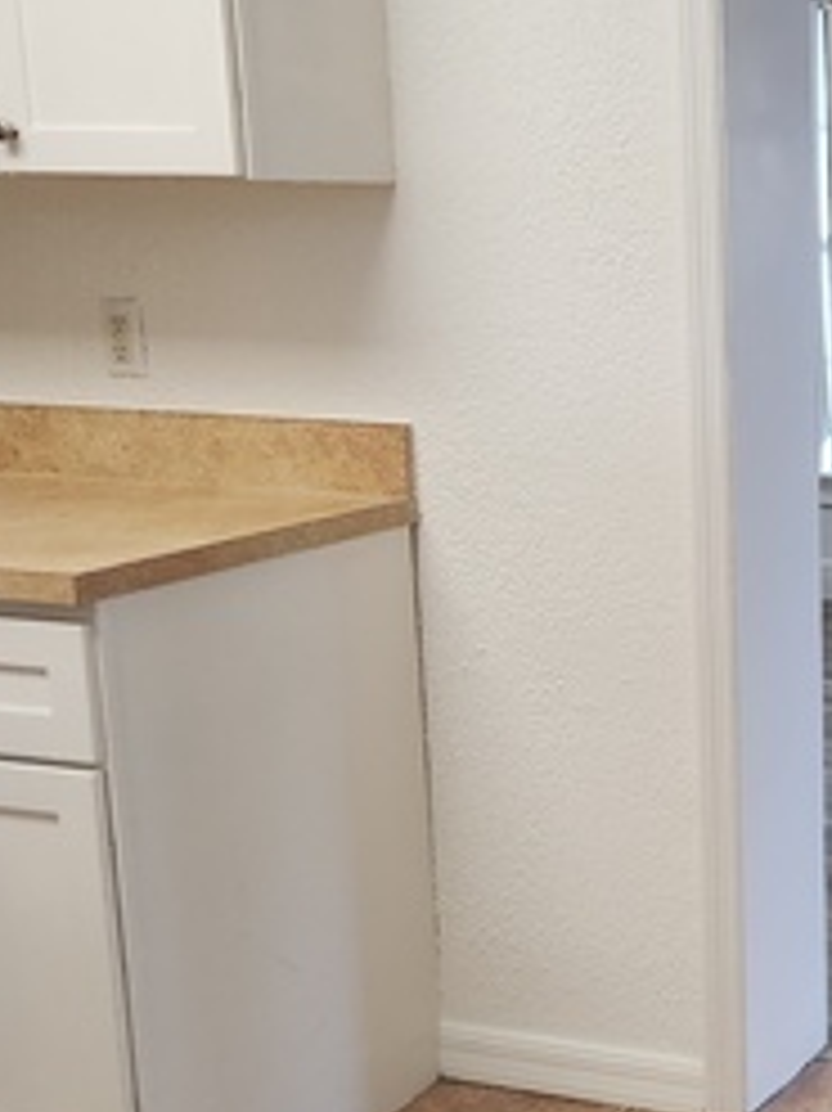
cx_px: 1061
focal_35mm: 62
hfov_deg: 21.5
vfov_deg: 31.2
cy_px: 619
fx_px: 1989
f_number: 1.8
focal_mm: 5.4
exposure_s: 1/120
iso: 250
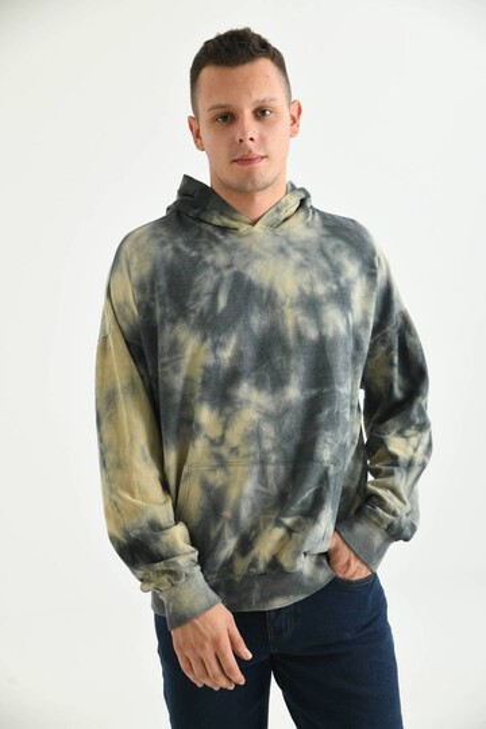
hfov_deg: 23.4
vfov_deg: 34.5
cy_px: 364
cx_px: 243
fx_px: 1174
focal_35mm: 58
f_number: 5.6
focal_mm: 58
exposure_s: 1/125
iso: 160
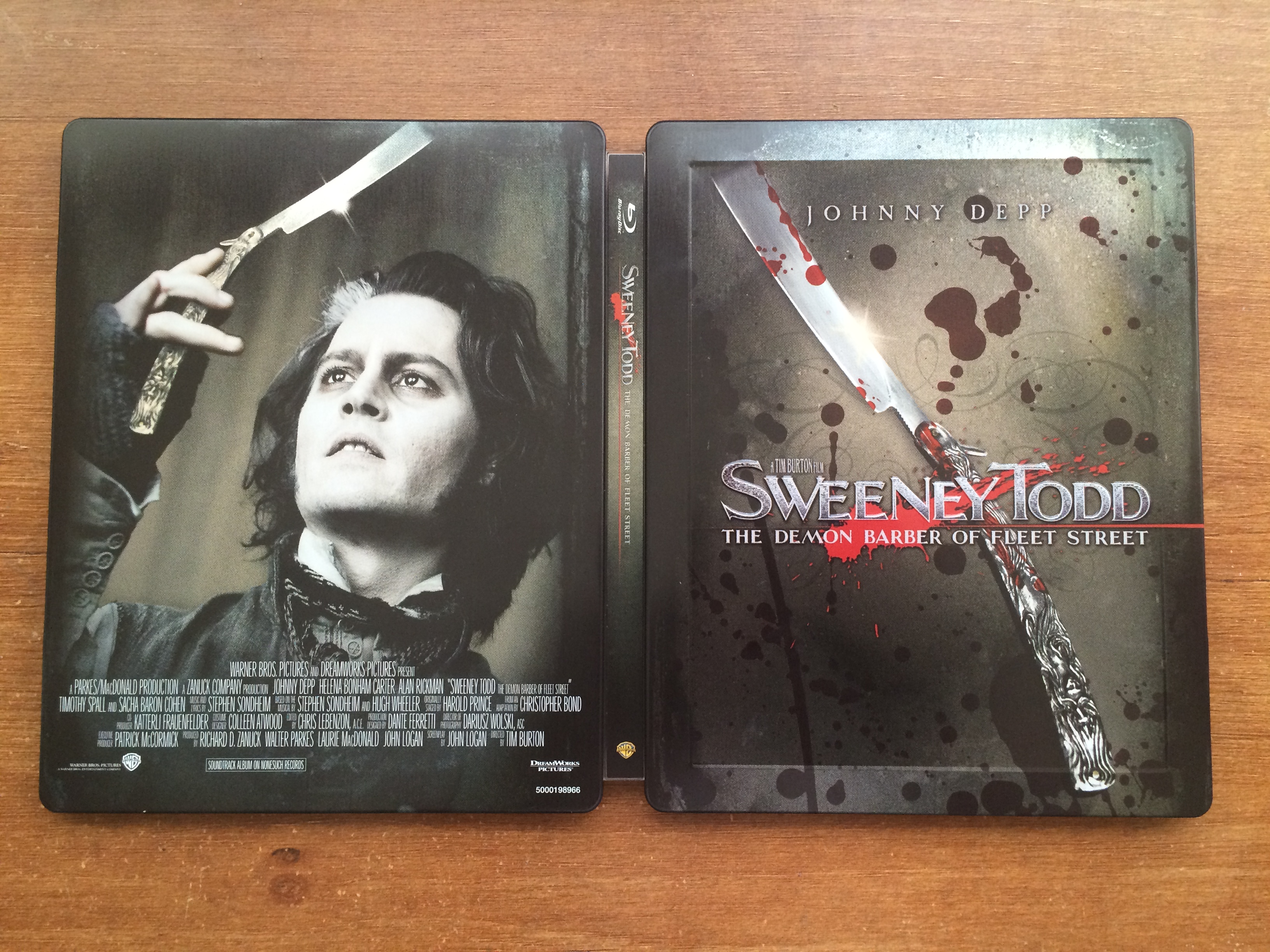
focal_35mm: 29
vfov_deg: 48.2
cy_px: 476
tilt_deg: -87.4
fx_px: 1064
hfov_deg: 61.7
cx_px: 635
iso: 125
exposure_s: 1/30
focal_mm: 4.15
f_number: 2.2
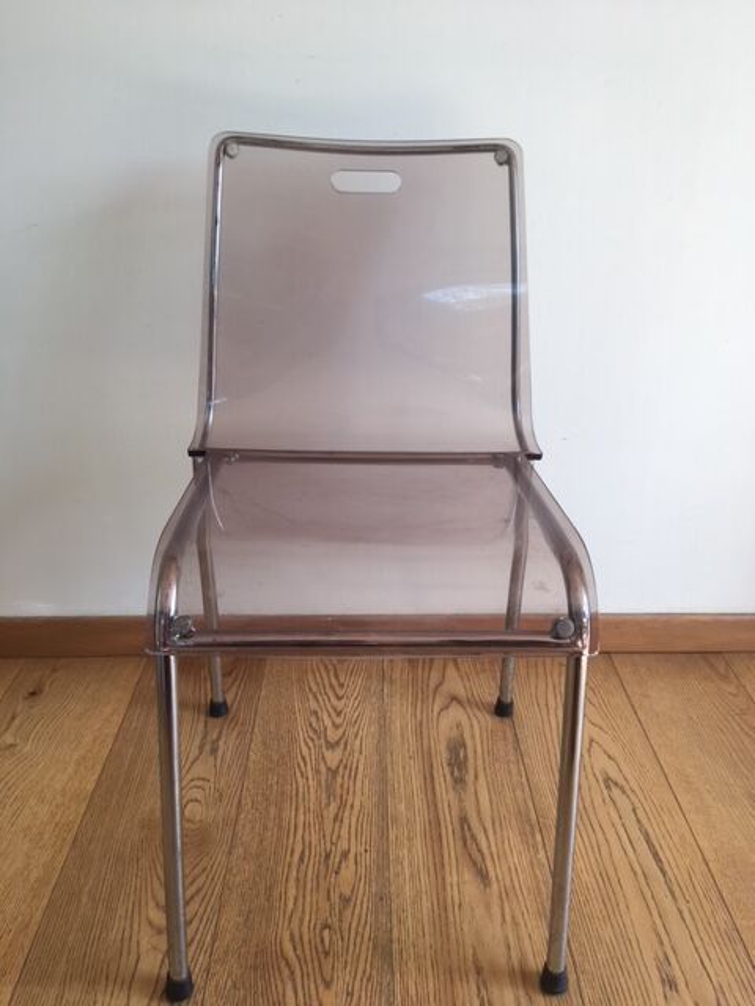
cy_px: 503
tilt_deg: -23.9
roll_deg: -1.7
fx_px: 843
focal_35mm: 29
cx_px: 378
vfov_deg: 61.7
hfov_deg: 48.2
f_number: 2.2
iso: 25
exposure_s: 1/100
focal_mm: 4.15
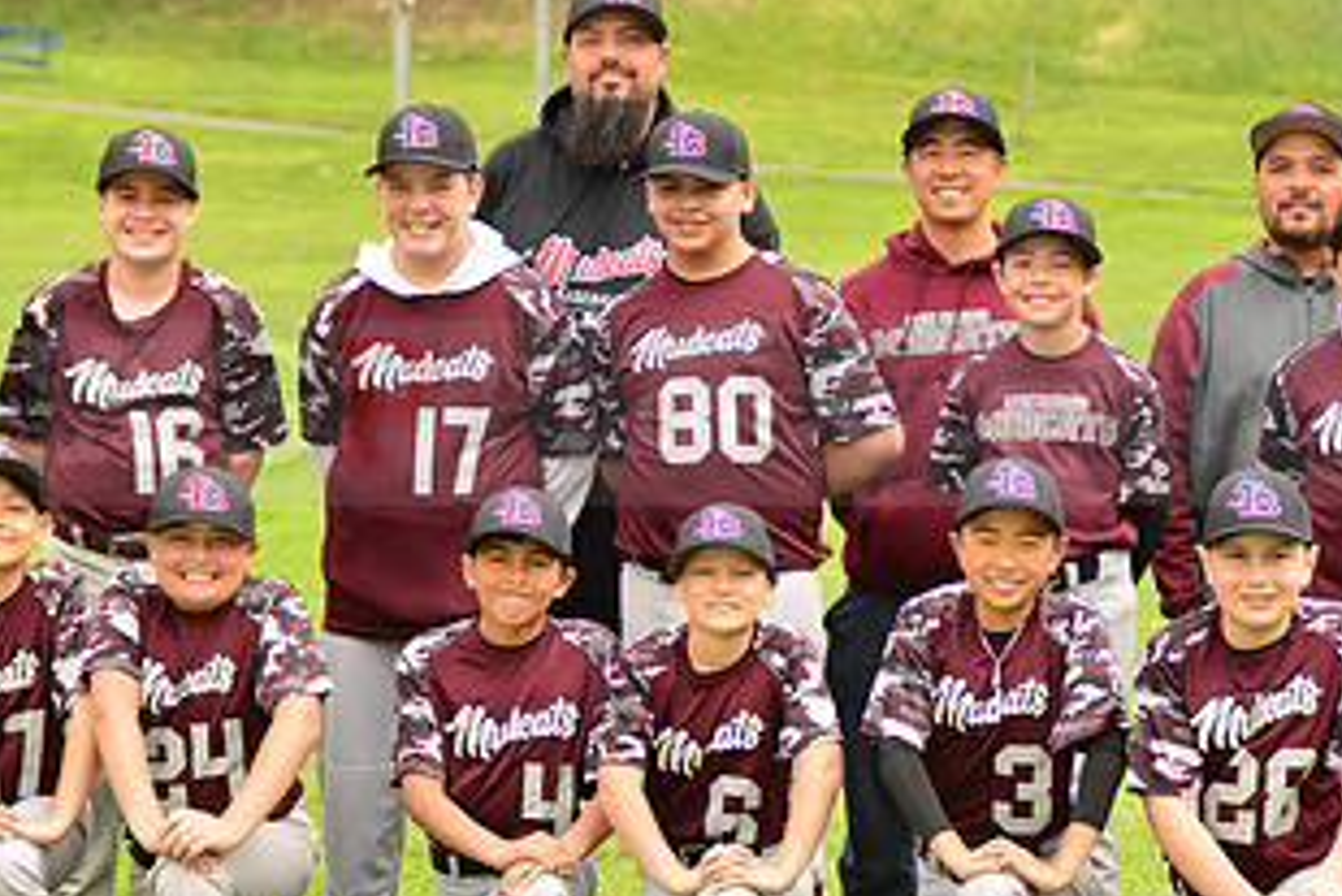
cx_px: 766
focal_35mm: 161
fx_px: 6004
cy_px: 379
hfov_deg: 12.8
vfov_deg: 8.5
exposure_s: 1/250
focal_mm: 86
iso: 100
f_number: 5
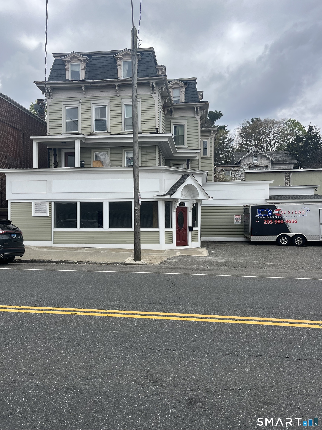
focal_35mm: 26
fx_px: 322
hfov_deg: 53.1
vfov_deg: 67.3
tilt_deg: +1.1
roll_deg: +0.5
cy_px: 215
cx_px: 161
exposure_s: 1/2410
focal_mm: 5.1
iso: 50
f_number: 1.6
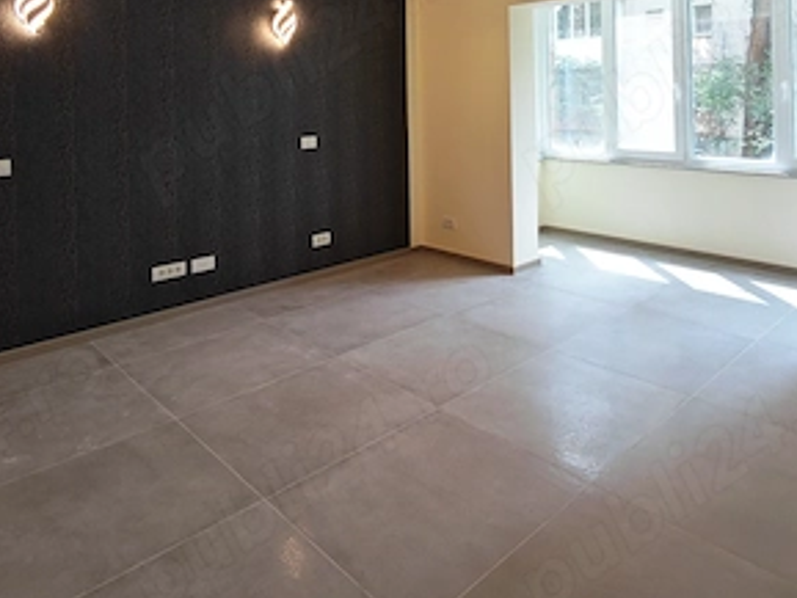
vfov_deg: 47.3
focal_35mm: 27
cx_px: 505
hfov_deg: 64.2
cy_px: 85
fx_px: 622
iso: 100
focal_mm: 1.82
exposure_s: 1/50
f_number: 2
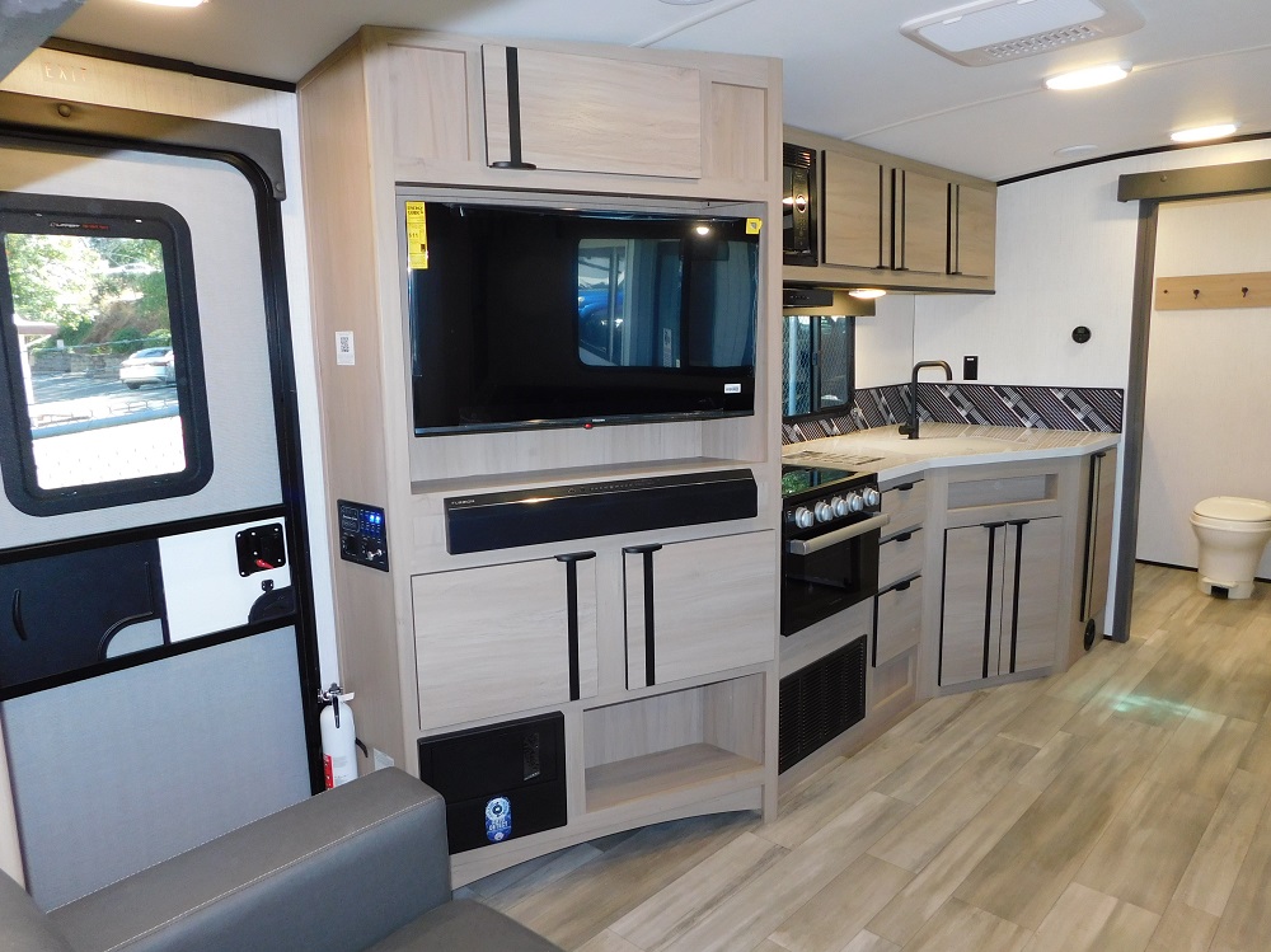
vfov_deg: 58.8
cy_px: 476
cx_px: 636
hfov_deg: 74.0
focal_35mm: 23
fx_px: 844
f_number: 3
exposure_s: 1/30
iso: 200
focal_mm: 4
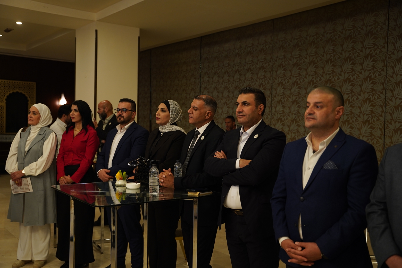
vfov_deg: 34.8
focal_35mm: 38
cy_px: 134
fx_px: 428
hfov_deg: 50.3
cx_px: 201
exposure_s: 1/50
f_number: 2.8
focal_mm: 38.3
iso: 640
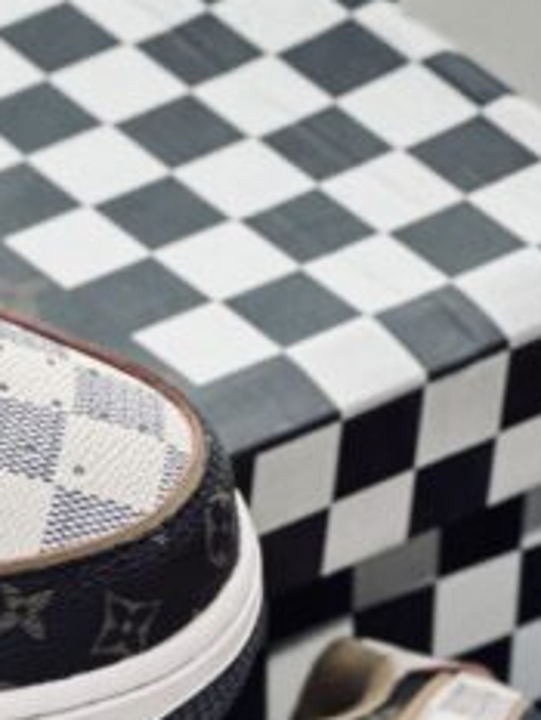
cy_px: 842
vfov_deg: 6.4
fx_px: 6412
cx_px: -238
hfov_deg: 4.8
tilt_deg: -40.1
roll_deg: -1.6
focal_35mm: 308
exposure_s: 1/100
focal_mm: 9
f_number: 2.8
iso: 250
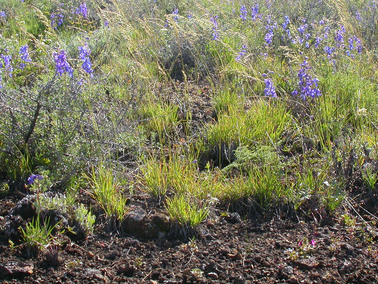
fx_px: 830
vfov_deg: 19.3
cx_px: 192
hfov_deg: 25.7
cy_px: 103
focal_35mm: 76
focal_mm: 11.8
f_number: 6.9
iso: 100
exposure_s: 1/176
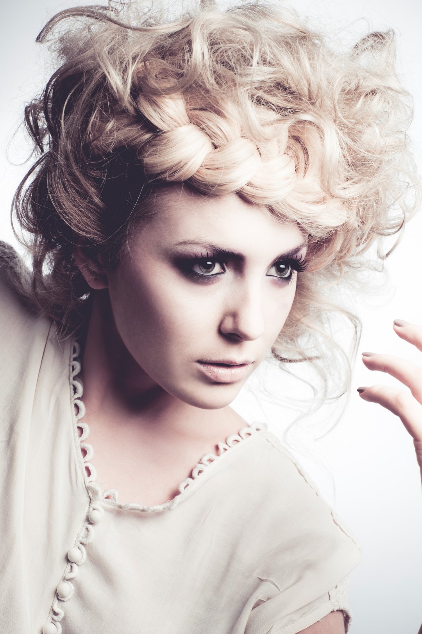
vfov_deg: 39.6
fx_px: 880
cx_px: 211
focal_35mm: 50
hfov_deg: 27.0
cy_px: 317
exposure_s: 1/125
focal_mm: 50
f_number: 8
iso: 200
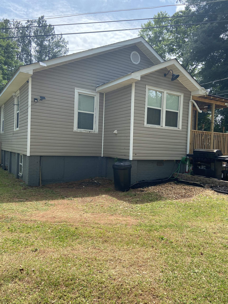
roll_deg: -2.0
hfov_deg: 53.1
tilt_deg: -0.3
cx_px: 114
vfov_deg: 67.3
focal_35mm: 26
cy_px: 152
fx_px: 228
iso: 32
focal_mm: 4.25
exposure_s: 1/1034
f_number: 1.8
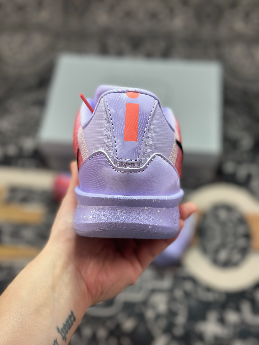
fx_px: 479
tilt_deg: -56.2
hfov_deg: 30.3
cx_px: 130
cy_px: 172
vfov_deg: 39.7
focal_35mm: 48
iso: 80
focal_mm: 6.86
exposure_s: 1/709
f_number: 1.78
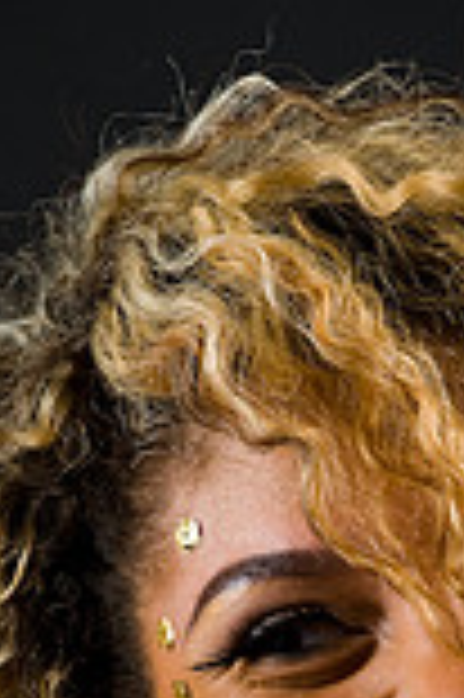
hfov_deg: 2.7
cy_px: 721
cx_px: 327
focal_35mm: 507
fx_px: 9823
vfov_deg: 4.1
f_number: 5.6
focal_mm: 175
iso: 200
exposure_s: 1/125
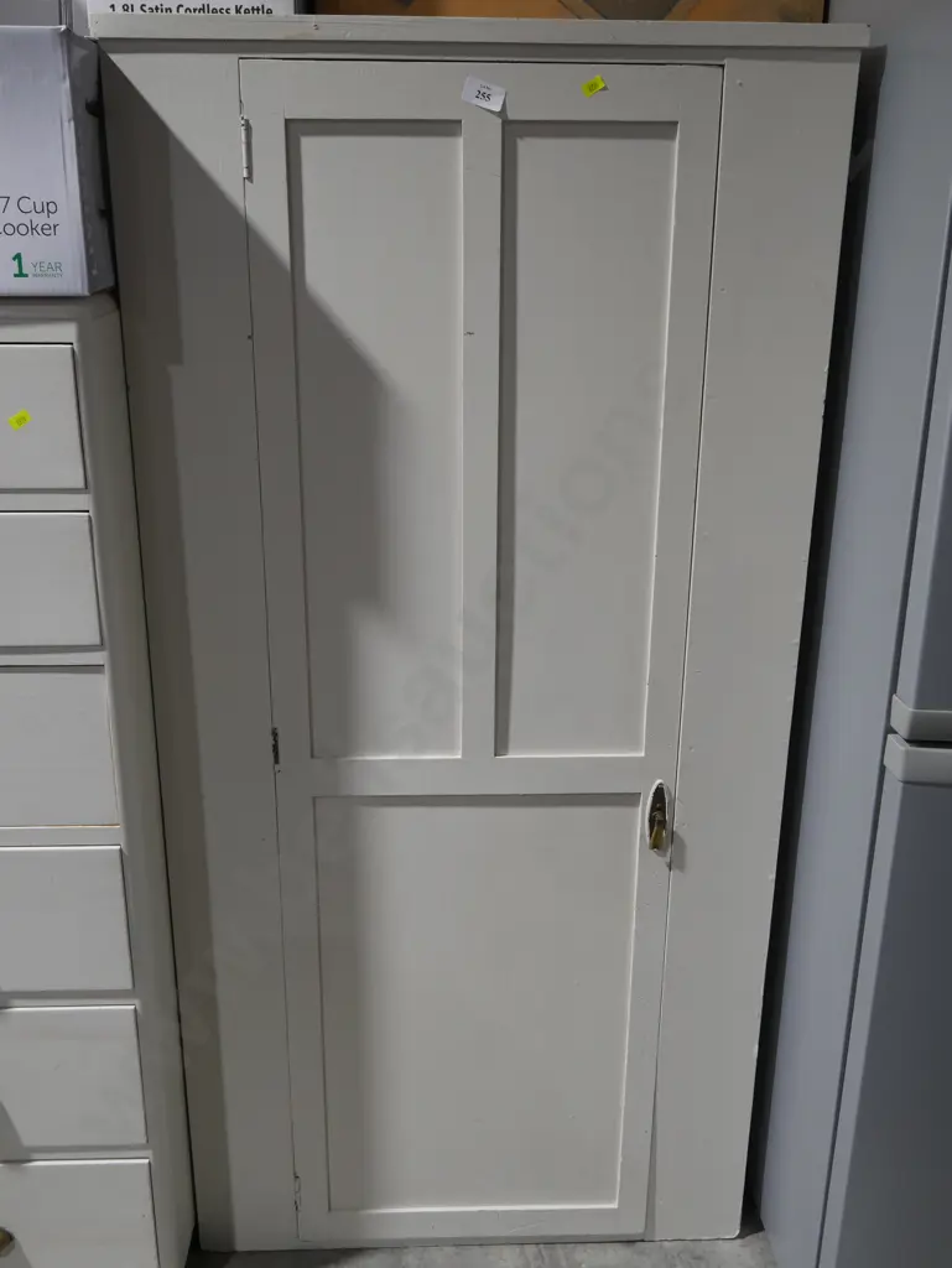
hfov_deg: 41.8
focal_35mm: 34
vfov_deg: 53.9
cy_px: 634
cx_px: 476
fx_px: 1246
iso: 320
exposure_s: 1/60
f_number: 4
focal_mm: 17
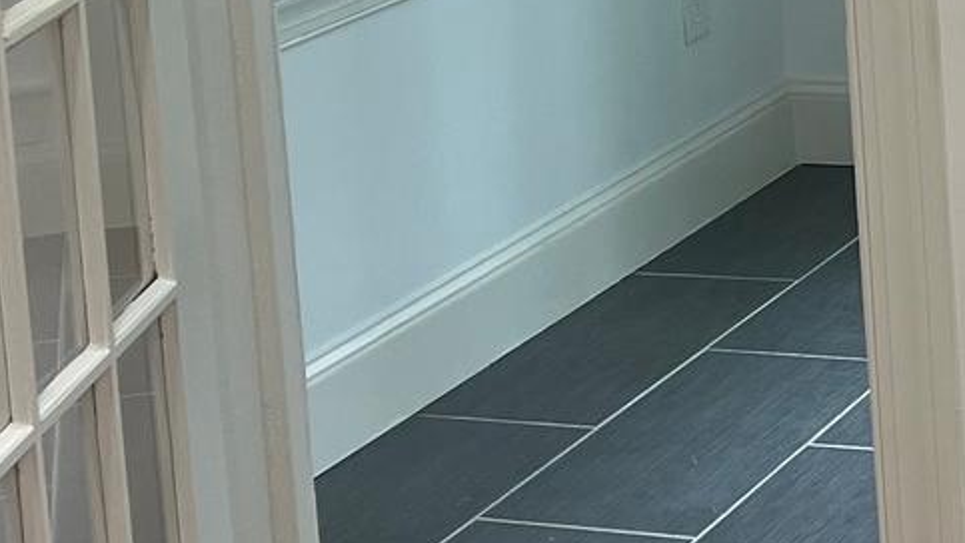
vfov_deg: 9.7
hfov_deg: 17.2
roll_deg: +4.1
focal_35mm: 120
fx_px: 3071
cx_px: 1083
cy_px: -375
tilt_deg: -6.0
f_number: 1.5
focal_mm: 5.7
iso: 125
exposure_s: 1/120
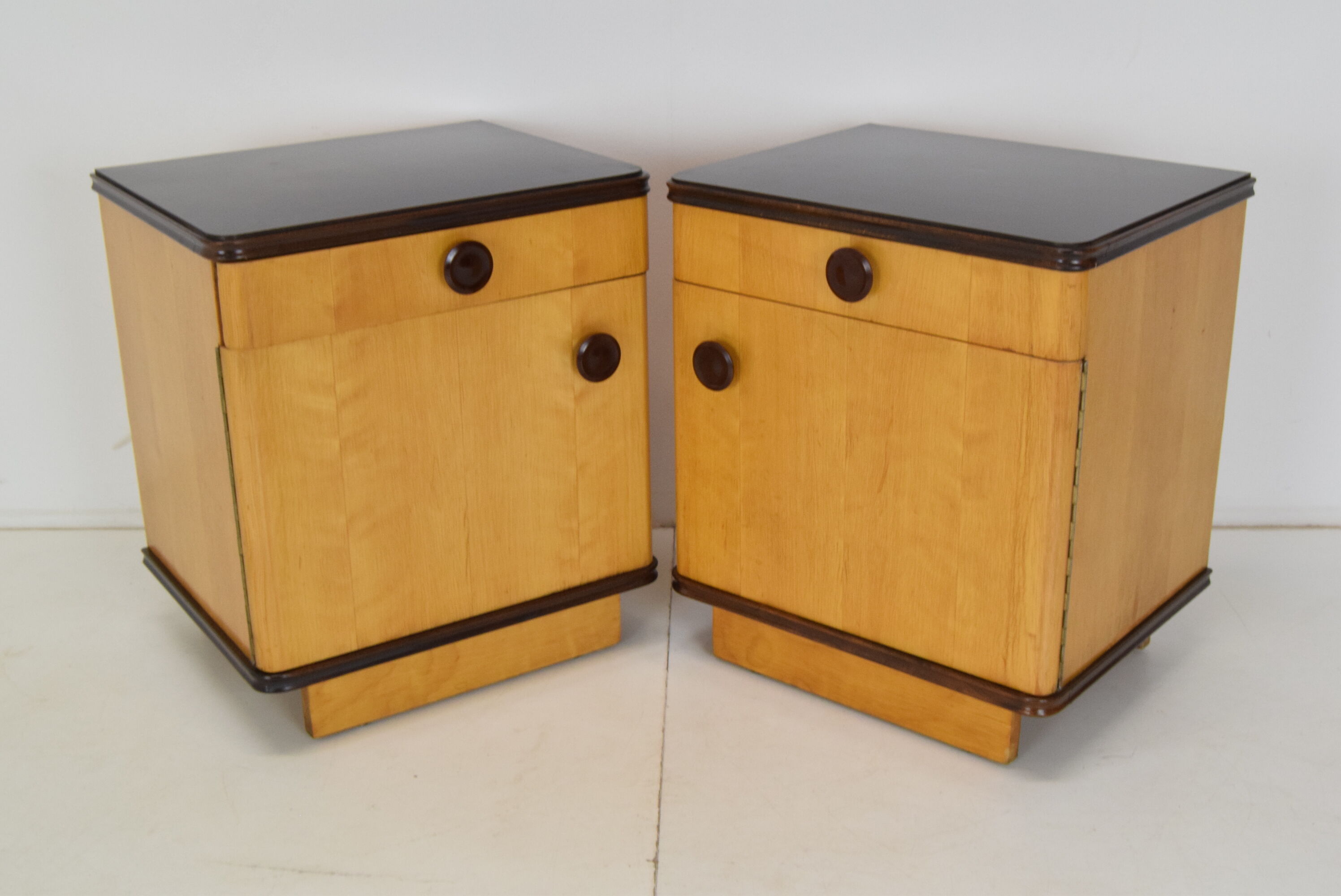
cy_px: 448
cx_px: 670
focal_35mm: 45
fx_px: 1677
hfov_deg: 43.6
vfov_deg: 29.9
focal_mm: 30
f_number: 10
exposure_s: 1/100
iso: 1600
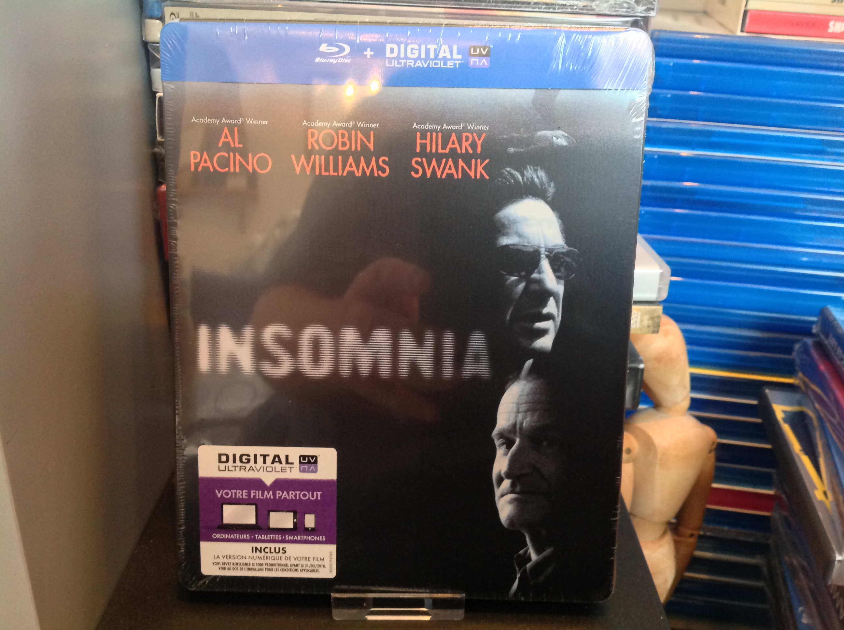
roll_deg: -1.5
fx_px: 852
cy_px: 315
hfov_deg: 52.7
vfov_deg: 40.6
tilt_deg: -23.1
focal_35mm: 35
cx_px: 422
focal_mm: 4.28
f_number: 2.4
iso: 320
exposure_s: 1/15
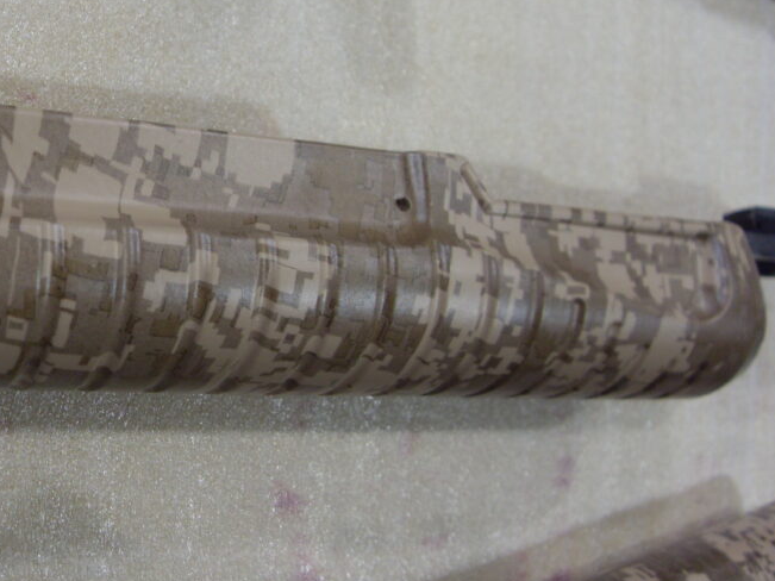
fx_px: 963
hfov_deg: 43.7
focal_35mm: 43
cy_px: 246
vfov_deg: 33.5
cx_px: 317
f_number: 2.8
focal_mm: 6.3
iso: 120
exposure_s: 1/45
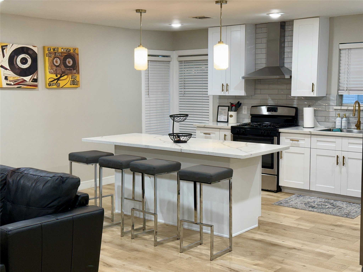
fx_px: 503
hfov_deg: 39.7
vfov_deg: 30.3
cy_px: 136
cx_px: 182
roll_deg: +0.0
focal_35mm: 48
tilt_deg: -6.0
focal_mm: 6.76
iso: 64
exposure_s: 1/60
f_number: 1.78
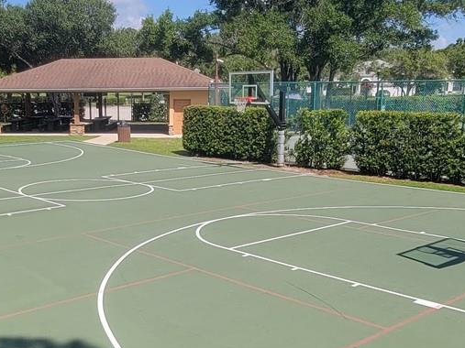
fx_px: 551
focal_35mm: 41
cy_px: 212
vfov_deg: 35.0
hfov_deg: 44.8
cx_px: 139
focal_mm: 2.2
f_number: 2.2
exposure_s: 1/1189
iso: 50
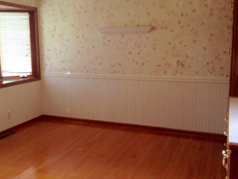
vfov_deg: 32.2
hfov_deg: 41.9
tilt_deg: -7.3
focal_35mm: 45
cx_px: 96
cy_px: 84
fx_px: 309
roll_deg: -0.8
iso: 64
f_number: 2.4
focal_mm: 4.12
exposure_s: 1/20
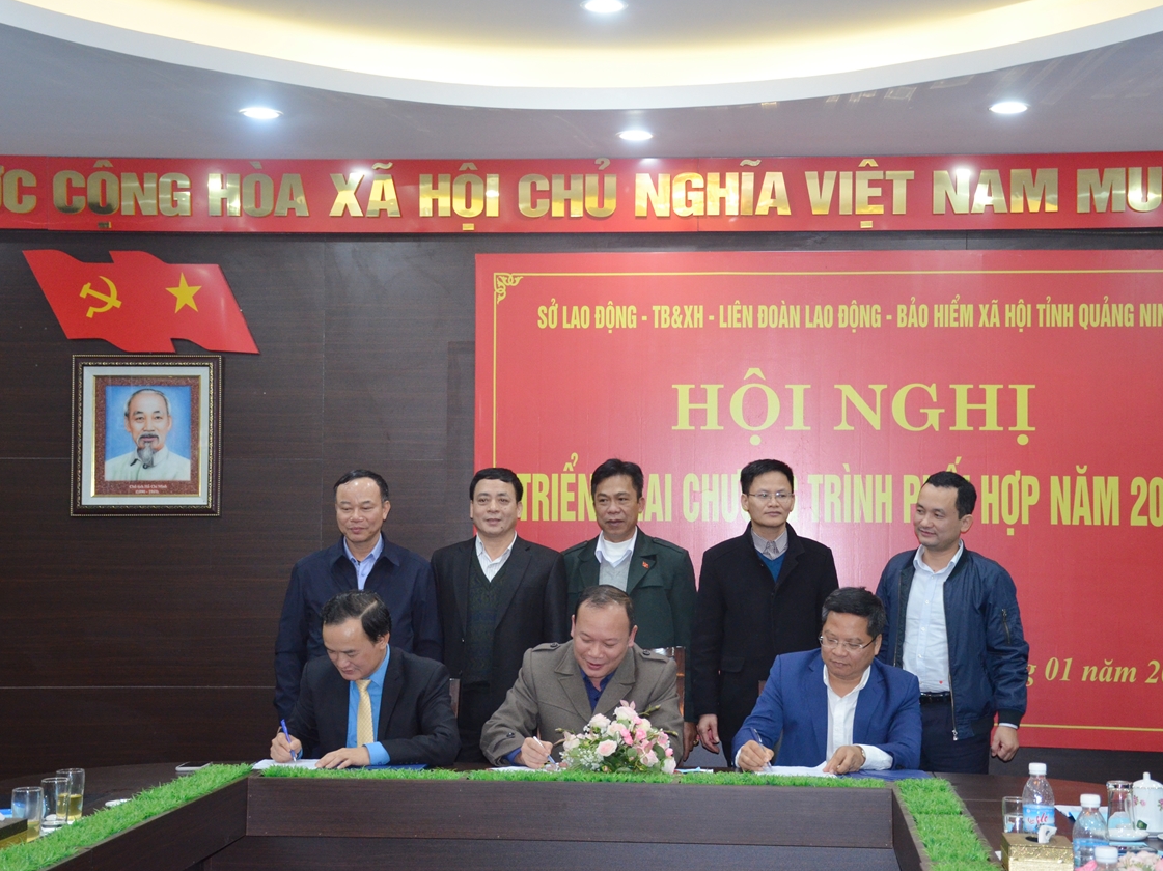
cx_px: 631
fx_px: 1933
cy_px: 437
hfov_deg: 33.5
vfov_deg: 25.4
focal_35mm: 58
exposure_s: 1/60
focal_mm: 35
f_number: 4.2
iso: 1400
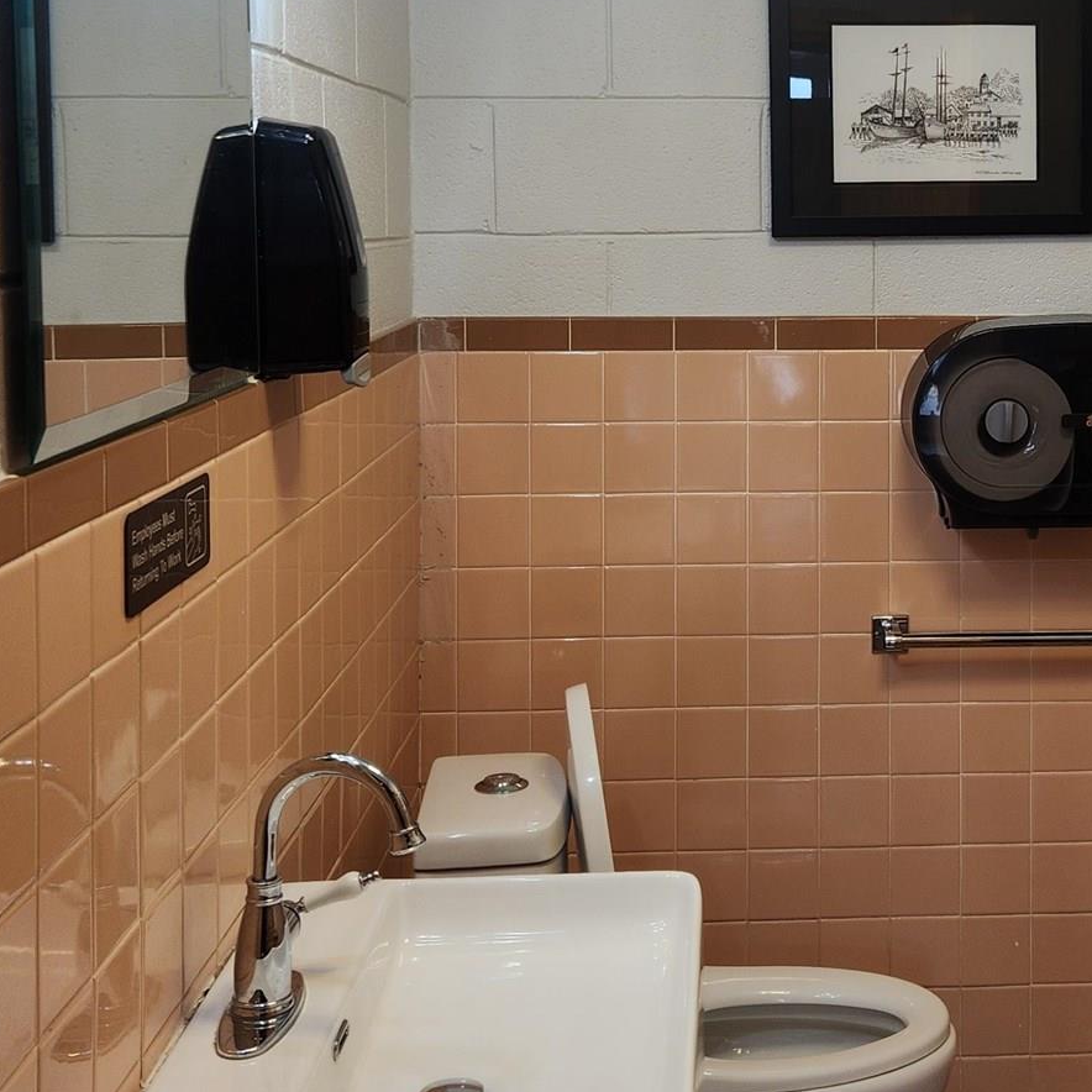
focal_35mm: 53
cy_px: 285
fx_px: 1892
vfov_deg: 31.7
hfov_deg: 31.6
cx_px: 821
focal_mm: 5.4
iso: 50
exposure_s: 1/120
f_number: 1.8
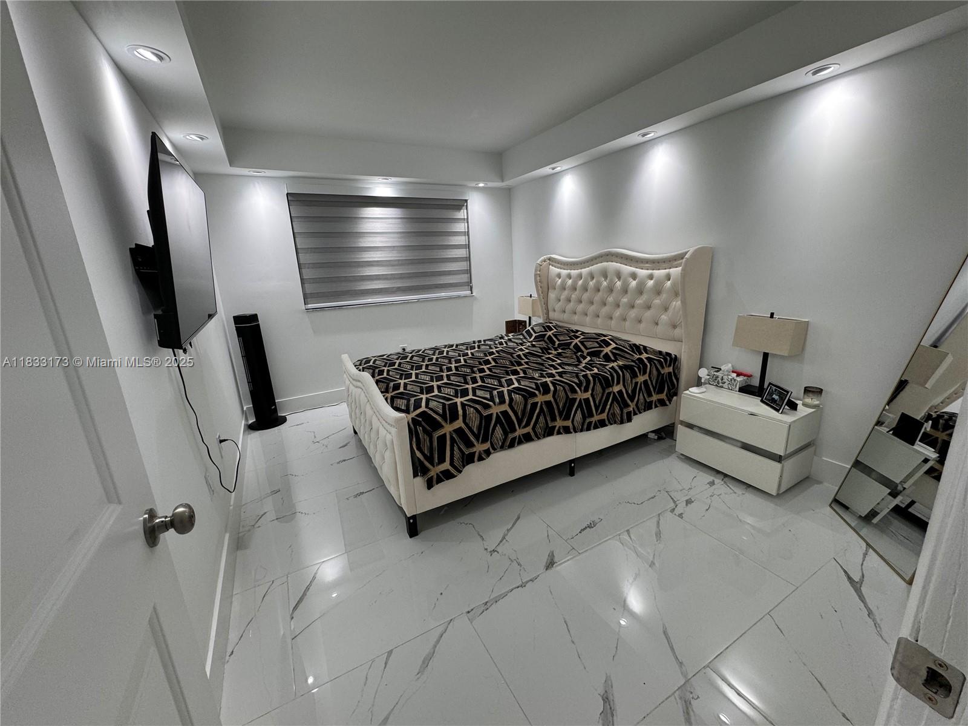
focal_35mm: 14
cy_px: 363
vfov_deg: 85.7
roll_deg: +2.7
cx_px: 484
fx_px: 391
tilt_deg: -15.2
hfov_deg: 102.1
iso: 125
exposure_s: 1/120
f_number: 2.2
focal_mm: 2.22
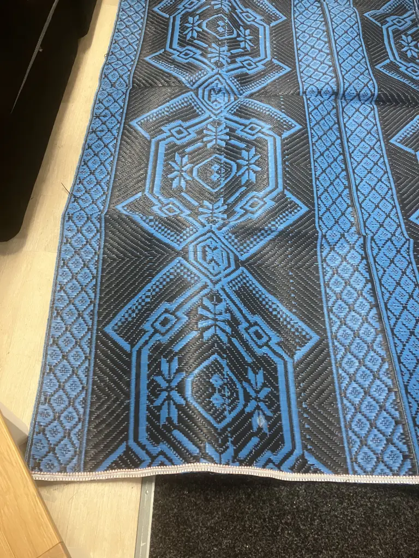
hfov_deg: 49.7
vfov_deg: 63.4
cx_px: 210
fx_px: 452
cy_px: 279
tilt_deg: -57.6
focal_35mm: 28
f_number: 1.8
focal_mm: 3.99
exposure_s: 1/50
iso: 320
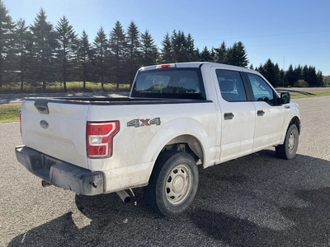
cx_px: 165
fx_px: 276
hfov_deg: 61.7
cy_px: 124
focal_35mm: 29
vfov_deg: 48.2
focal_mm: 3
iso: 25
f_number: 1.8
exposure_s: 1/1730
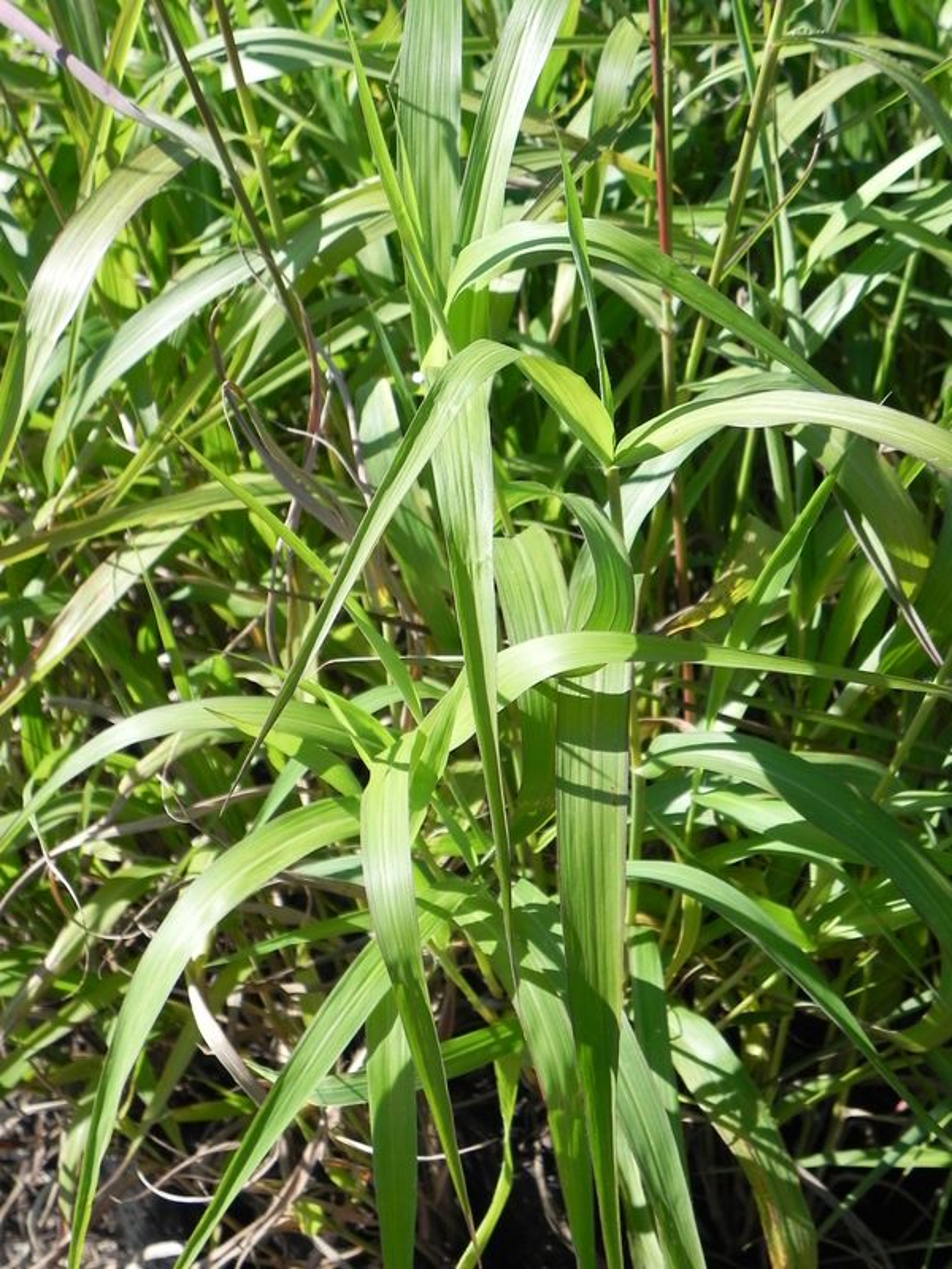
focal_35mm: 52
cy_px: 634
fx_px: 1907
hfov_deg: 28.0
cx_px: 476
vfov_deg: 36.8
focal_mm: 9.2
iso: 160
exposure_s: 1/1000
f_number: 3.5
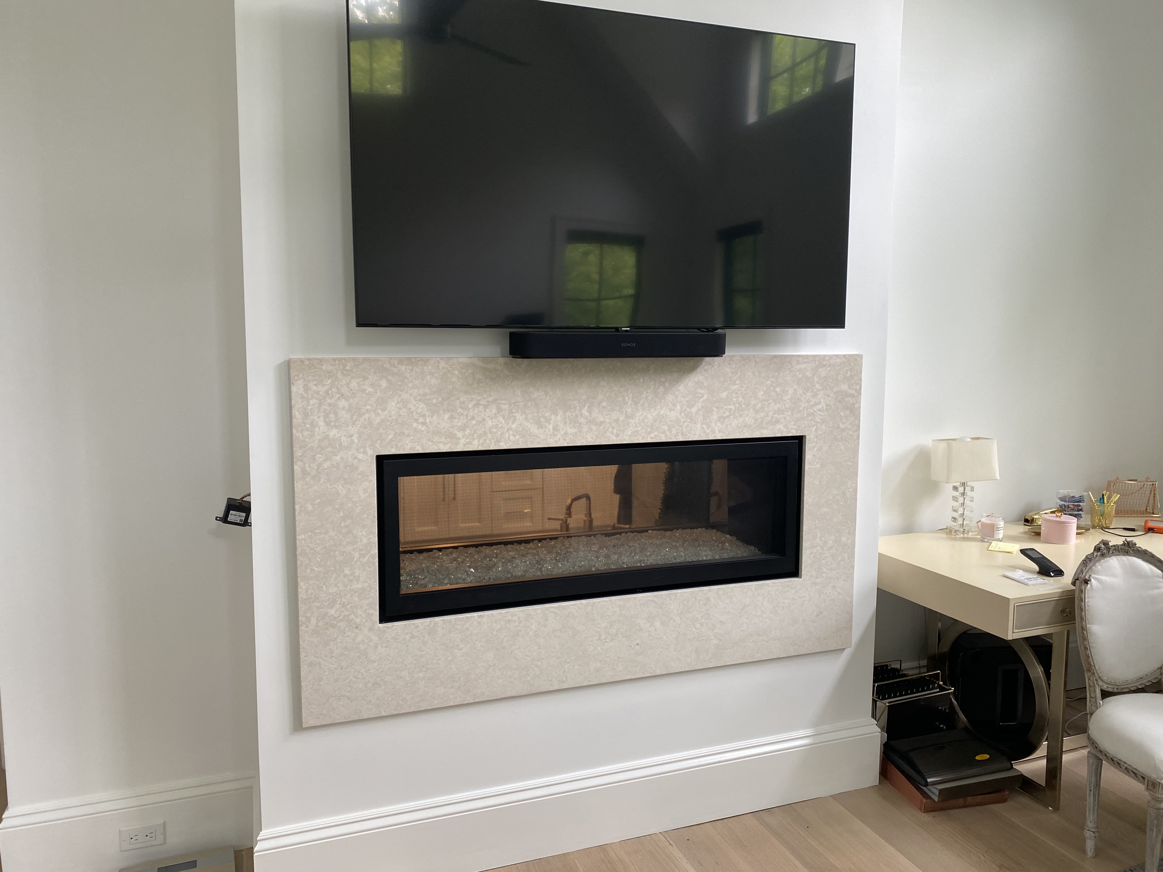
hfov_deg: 67.3
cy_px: 436
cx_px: 582
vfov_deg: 53.1
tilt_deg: -5.5
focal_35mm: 26
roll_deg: -0.5
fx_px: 874
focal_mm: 4.25
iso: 80
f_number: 1.8
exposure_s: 1/60
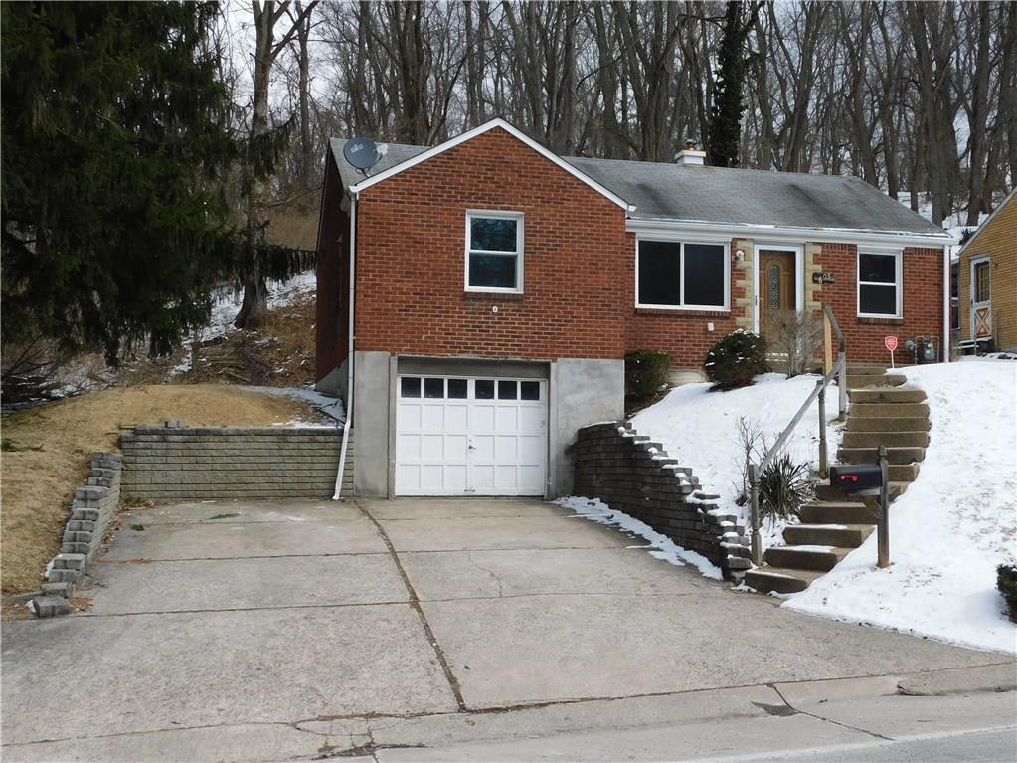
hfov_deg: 51.4
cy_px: 382
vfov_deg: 39.6
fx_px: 1058
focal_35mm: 36
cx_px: 508
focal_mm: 6.3
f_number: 3.5
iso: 125
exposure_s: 1/1000
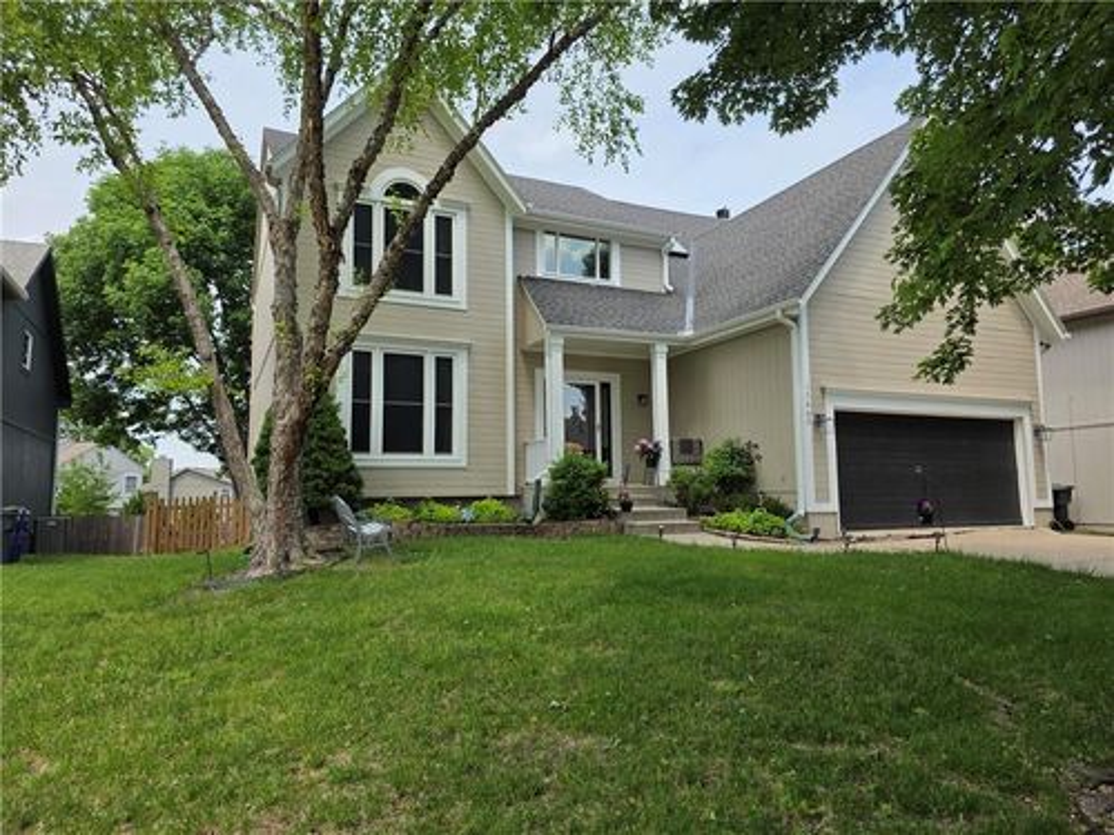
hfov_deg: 73.9
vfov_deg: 58.9
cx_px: 557
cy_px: 418
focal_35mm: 23
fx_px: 740
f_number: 1.7
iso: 80
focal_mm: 6.3
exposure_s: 1/3336
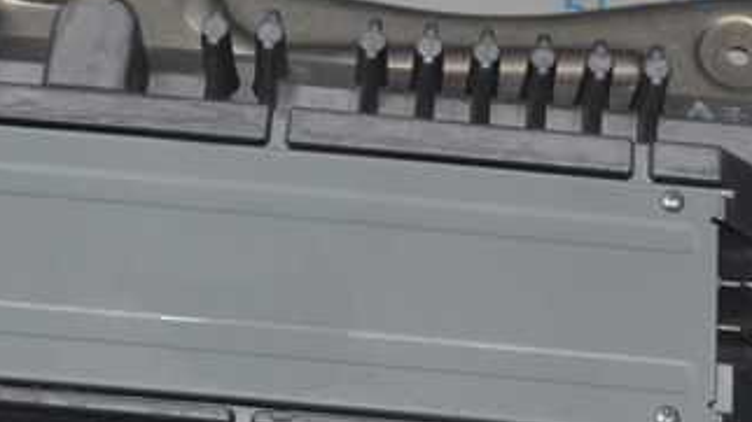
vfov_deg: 13.3
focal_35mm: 90
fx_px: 1794
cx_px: 423
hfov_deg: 23.7
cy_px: 398
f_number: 5.6
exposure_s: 1/125
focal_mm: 18
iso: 320
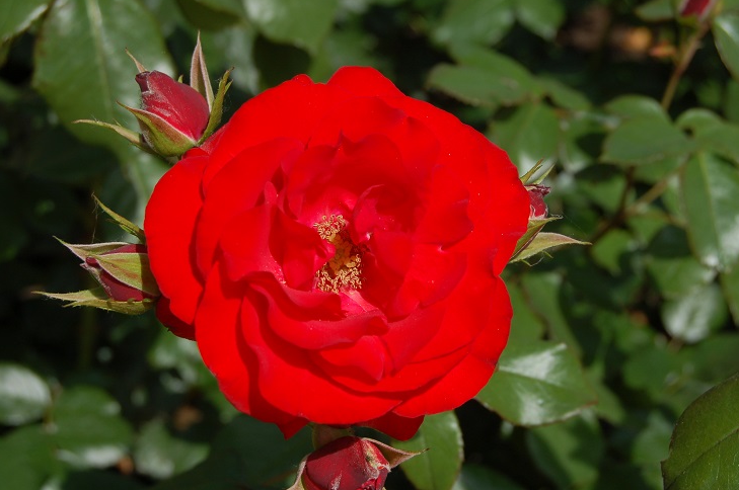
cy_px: 241
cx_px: 362
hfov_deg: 28.5
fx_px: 1456
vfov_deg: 19.1
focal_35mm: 71
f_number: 10
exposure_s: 1/320
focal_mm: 46
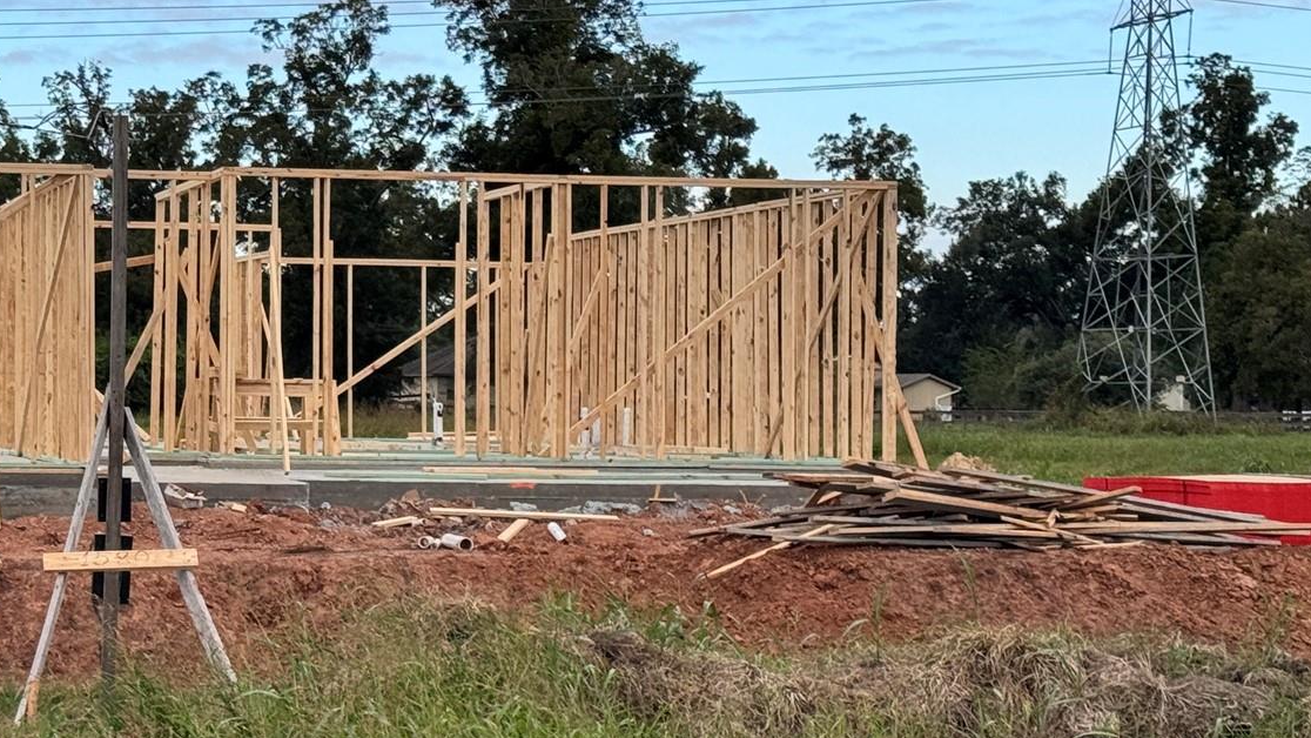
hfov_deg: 21.7
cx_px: 134
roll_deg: -0.8
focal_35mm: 96
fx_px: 3338
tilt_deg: -1.2
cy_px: 451
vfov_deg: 12.6
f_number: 1.78
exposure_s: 1/1193
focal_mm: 6.76
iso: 64
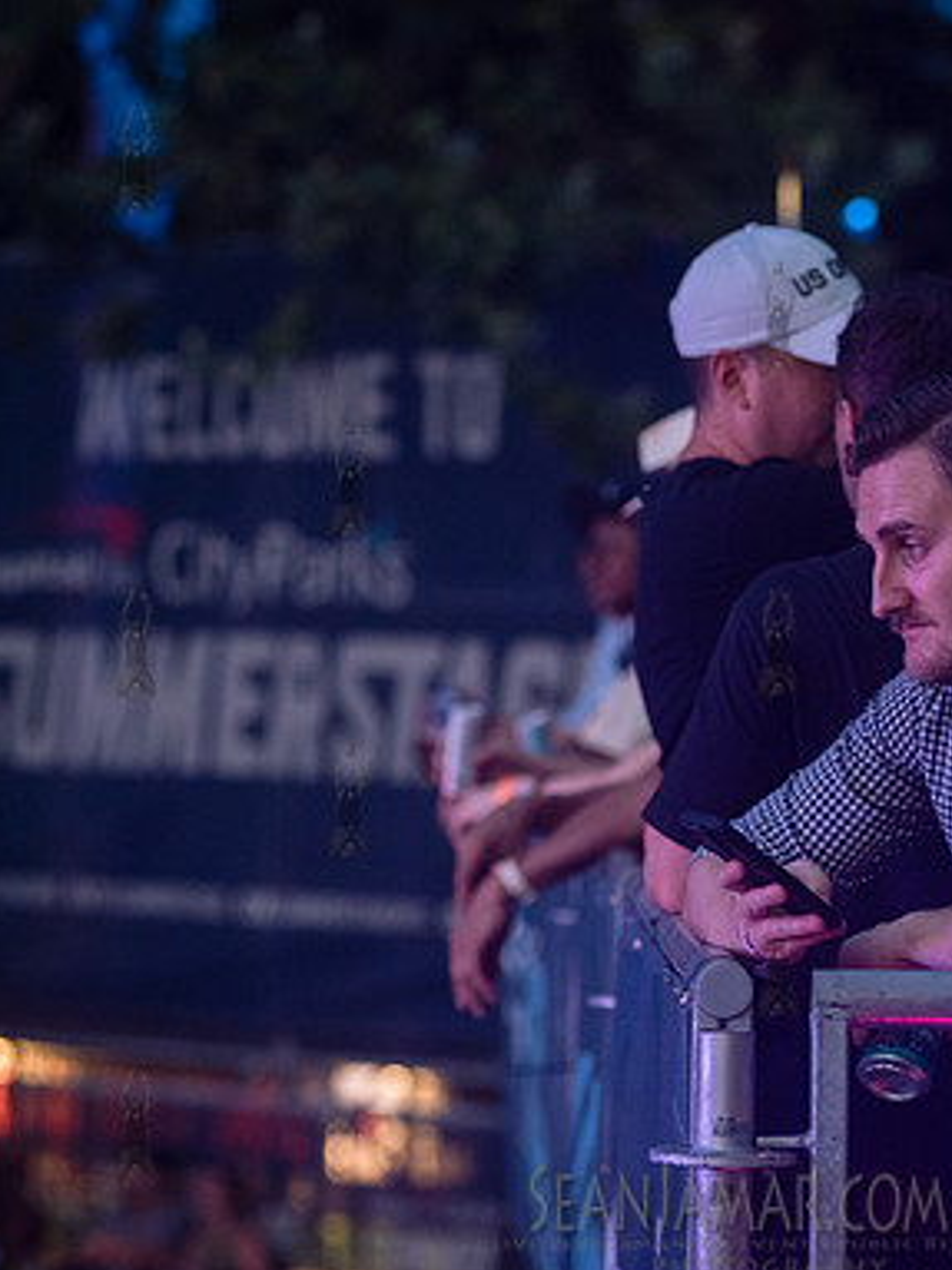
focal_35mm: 185
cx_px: 839
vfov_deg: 10.7
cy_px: 643
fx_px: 6788
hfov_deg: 8.0
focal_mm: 112
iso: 4000
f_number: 3.5
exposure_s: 1/160
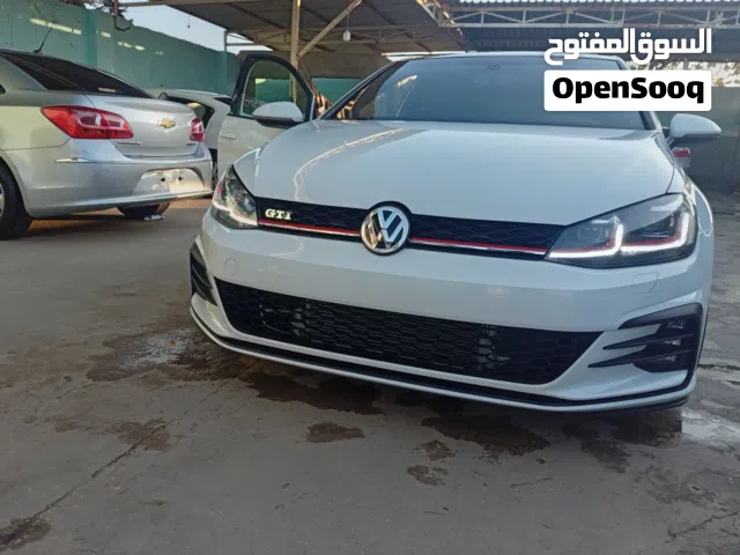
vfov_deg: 51.4
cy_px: 278
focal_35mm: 27
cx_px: 370
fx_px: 577
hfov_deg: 65.3
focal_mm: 3.84
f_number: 1.8
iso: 50
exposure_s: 1/230
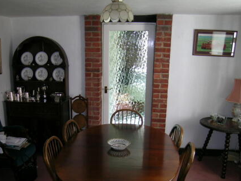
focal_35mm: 38
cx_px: 102
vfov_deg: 37.3
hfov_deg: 48.8
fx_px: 264
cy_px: 122
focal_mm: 5.8
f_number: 2.8
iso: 50
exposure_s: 1/30
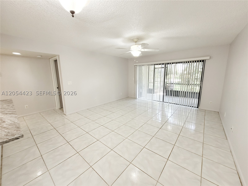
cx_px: 124
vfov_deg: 89.9
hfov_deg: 106.2
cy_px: 93
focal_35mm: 13
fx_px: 93
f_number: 2.2
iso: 160
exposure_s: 1/60
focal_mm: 1.74
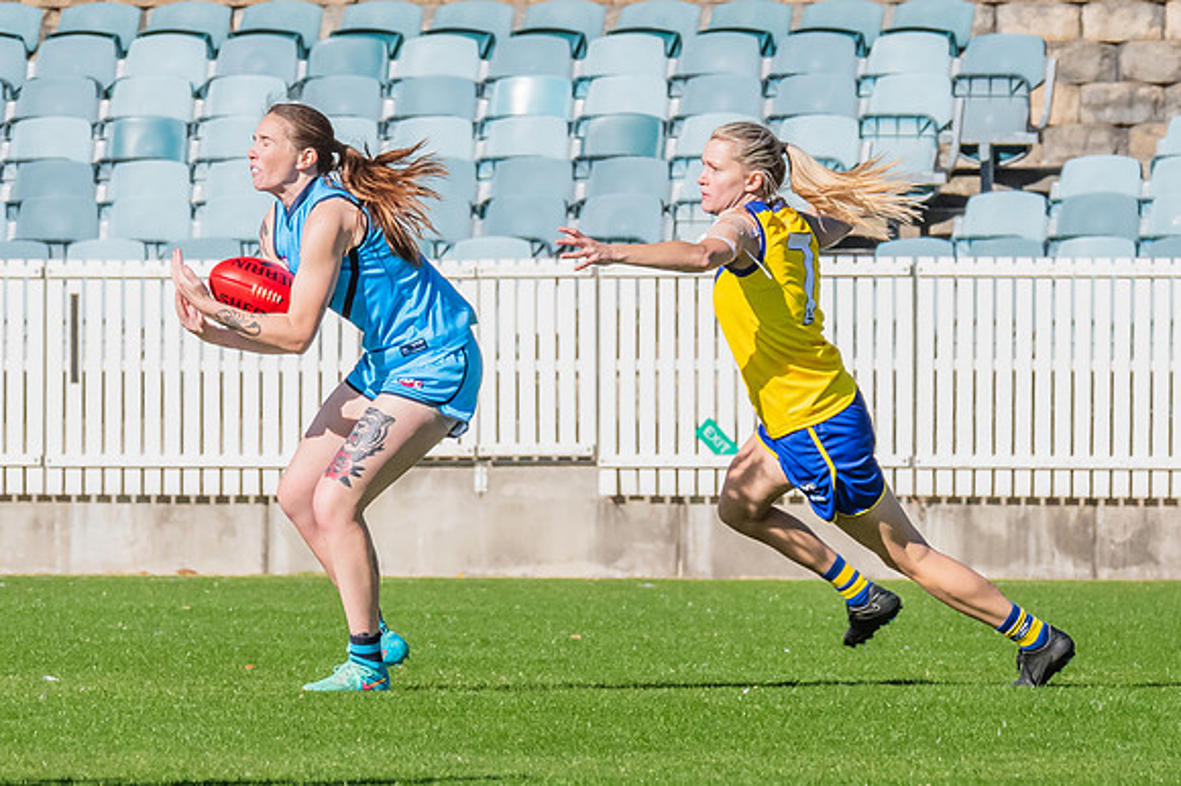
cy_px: 166
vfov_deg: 1.8
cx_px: 299
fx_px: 25535
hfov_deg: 2.6
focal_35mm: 779
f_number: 14
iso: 800
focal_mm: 290
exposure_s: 1/1250
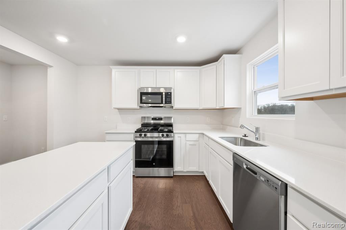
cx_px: 173
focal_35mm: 14
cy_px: 115
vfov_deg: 81.2
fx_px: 135
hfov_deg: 104.3
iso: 100
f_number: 9
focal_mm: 14
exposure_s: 1
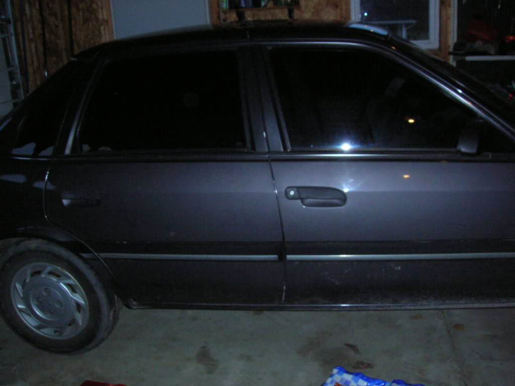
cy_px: 193
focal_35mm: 34
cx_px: 258
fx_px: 506
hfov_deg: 54.0
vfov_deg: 41.8
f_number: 4.9
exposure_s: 1/60.1
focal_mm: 5.7
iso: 200
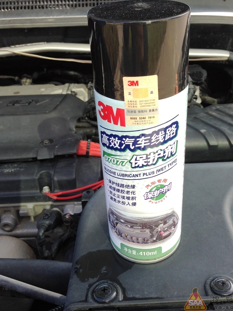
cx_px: 130
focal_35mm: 38
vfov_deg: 48.9
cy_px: 134
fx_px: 341
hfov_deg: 37.6
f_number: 2.4
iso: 50
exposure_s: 1/296
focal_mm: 4.12
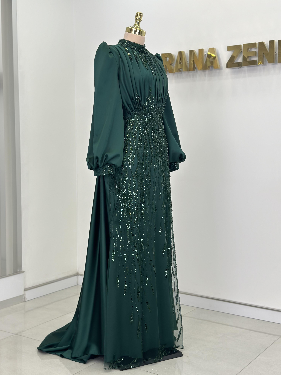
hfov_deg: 30.3
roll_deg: -0.3
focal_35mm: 48
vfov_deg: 39.7
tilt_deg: -4.1
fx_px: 520
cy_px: 188
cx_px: 140
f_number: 1.78
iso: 80
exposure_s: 1/263
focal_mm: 6.86
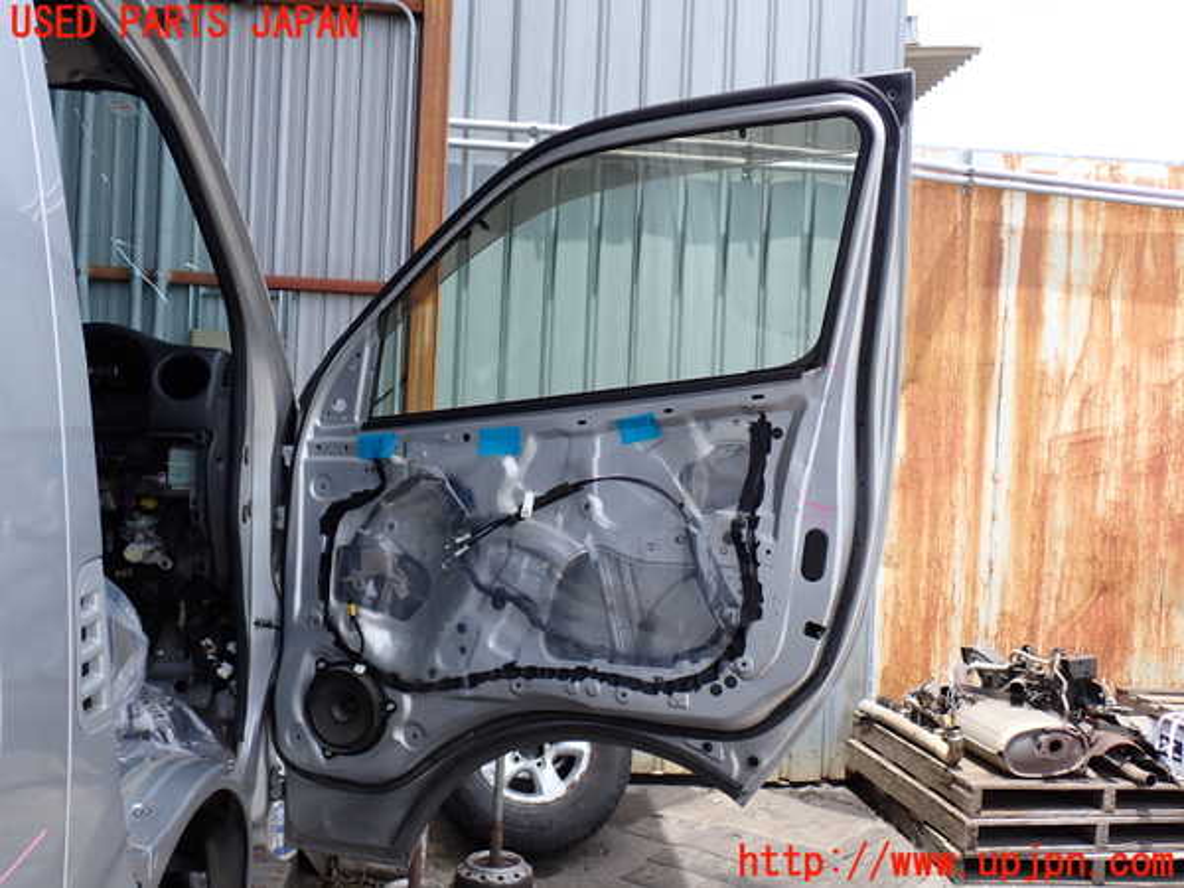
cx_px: 592
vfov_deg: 44.2
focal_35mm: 32
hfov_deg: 56.8
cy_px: 444
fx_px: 1095
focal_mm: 5.79
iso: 100
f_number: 3.2
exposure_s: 1/320
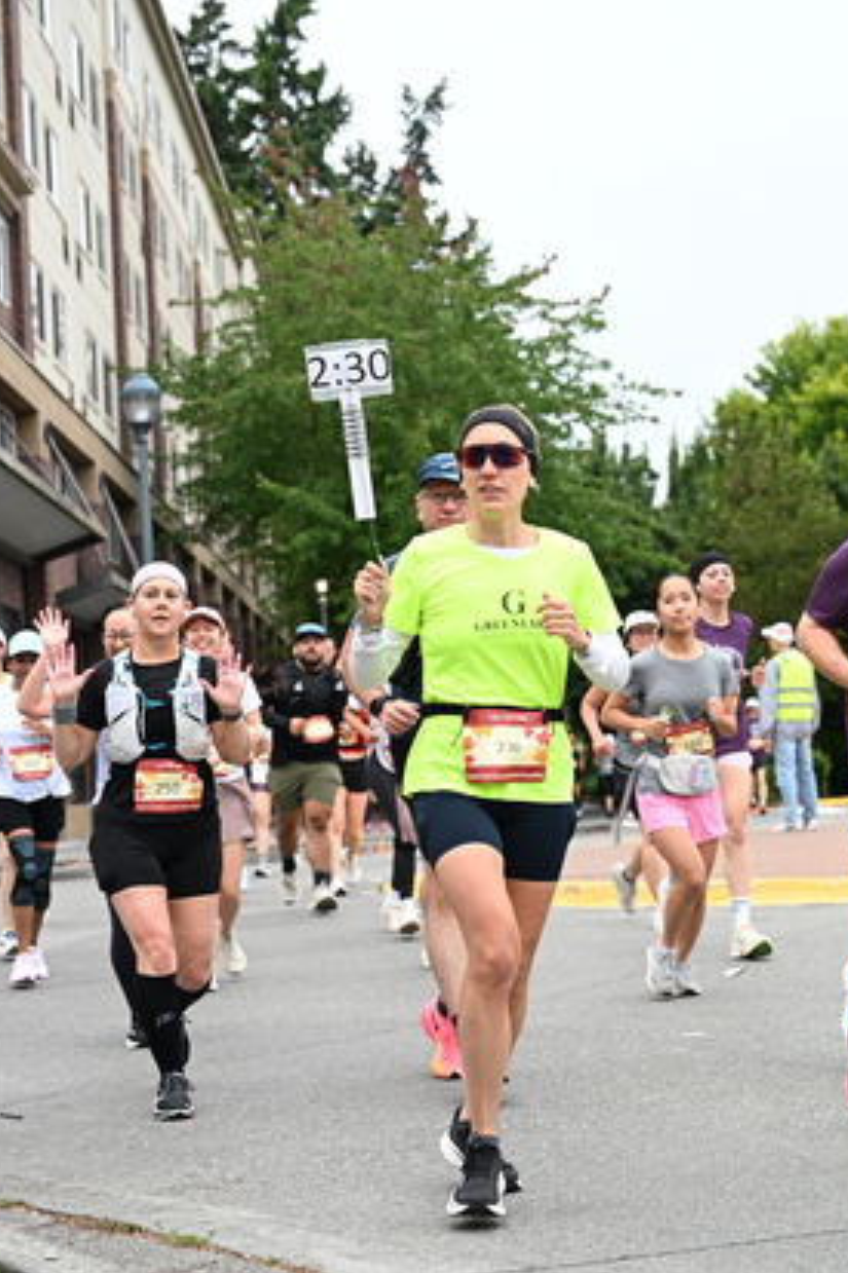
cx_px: 517
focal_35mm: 72
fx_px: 2546
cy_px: 669
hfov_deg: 18.9
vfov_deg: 28.1
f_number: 4
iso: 1600
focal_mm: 54
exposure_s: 1/800
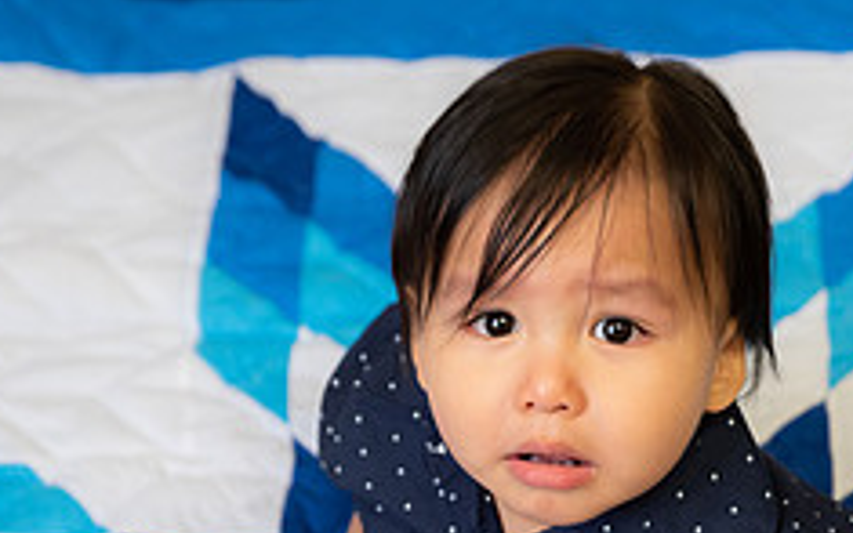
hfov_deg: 14.1
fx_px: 3441
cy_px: 675
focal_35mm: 148
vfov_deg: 8.7
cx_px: 539
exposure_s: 1/125
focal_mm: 52
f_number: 3.2
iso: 800
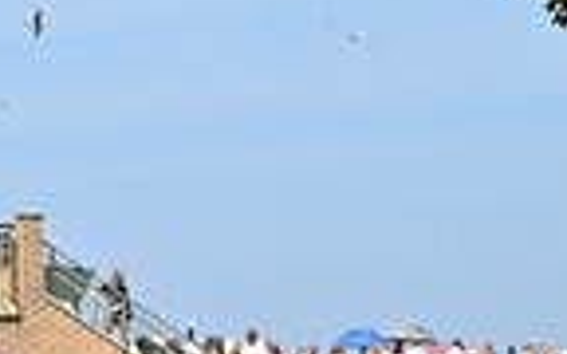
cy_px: 604
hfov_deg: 7.1
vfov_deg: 4.5
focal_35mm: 288
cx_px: -504
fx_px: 4450
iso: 400
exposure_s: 1/2000
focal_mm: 70
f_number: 5.6
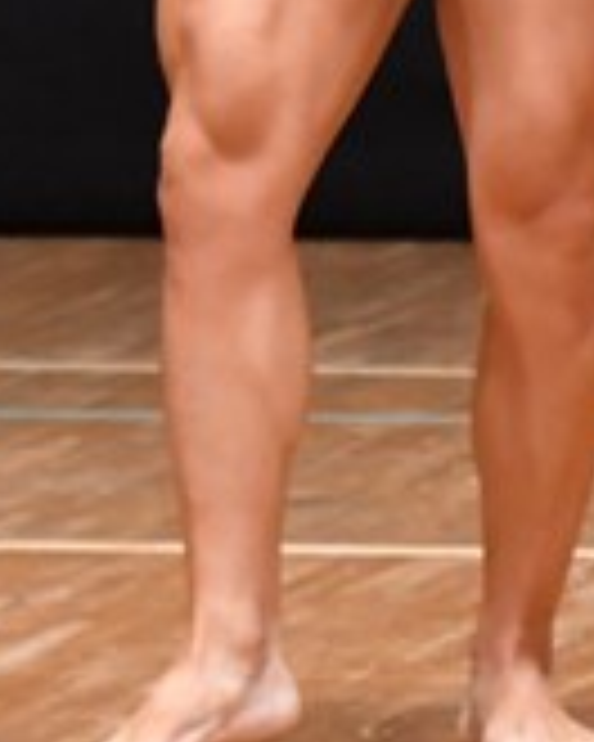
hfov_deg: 1.1
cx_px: 385
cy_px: -252
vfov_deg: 1.4
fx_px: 30436
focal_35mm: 1385
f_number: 5.6
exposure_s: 1/400
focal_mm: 210
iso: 6400
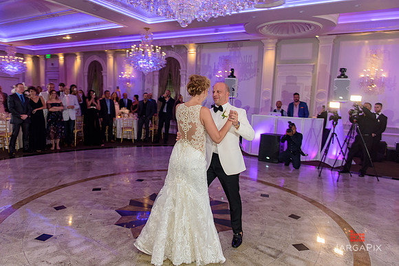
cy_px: 133
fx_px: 288
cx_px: 200
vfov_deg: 49.6
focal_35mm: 26
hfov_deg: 69.4
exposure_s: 1/125
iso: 1600
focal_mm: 26
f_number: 3.2
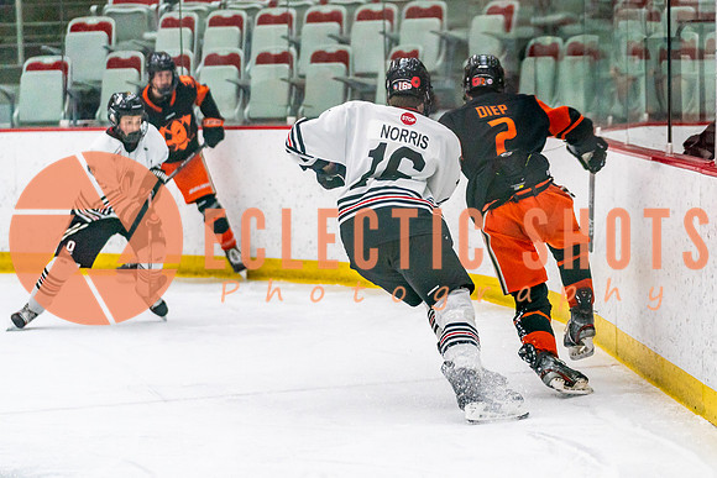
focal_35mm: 171
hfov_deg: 12.0
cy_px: 285
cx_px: 468
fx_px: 3404
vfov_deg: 8.0
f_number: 2.8
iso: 3200
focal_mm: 121
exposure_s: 1/1250
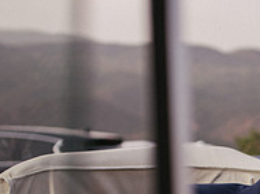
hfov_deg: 13.0
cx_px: 348
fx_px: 1103
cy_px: 241
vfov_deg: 9.9
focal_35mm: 147
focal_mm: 50
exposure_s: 1/1000
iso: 125
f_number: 3.2
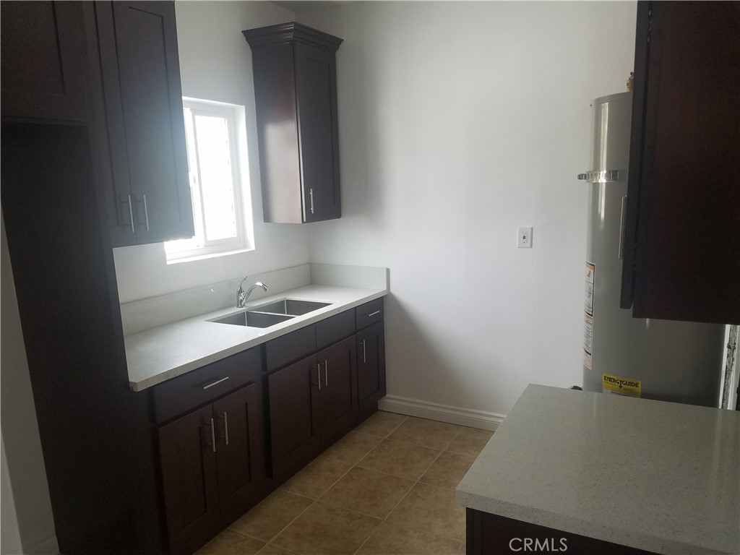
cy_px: 278
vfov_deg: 53.1
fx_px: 556
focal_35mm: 26
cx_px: 370
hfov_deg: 67.3
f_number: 1.7
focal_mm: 4.2
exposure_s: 1/60
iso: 80
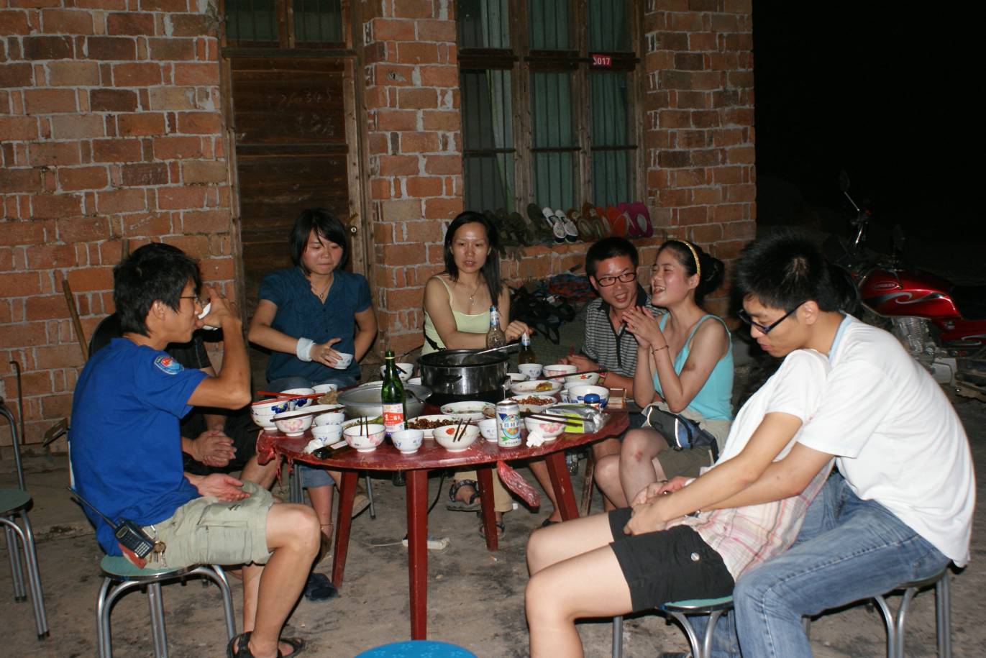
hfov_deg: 53.1
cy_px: 329
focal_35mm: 36
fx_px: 986
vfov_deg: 36.9
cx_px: 493
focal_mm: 24
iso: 400
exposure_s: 1/60
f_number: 5.6
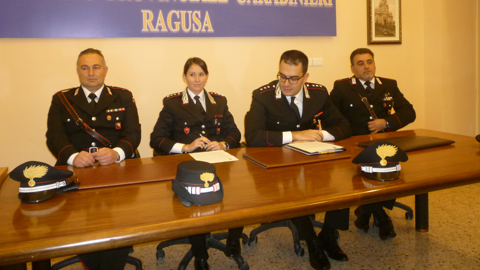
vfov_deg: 36.3
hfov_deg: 61.0
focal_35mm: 32
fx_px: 407
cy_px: 90
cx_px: 240
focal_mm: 5.2
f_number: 3.3
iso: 250
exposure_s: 1/30
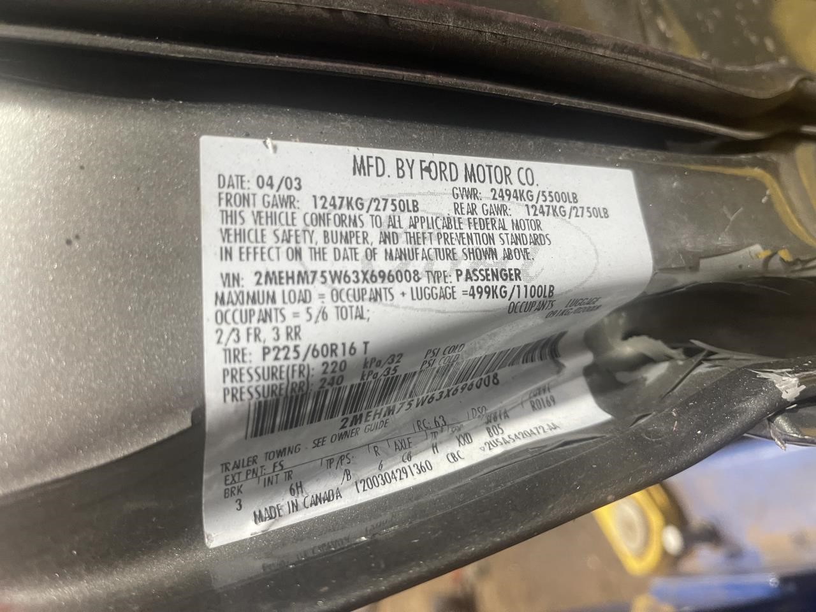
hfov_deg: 69.4
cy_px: 306
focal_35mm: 25
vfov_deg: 54.9
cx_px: 408
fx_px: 589
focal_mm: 5.1
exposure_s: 1/60
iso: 320
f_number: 1.6
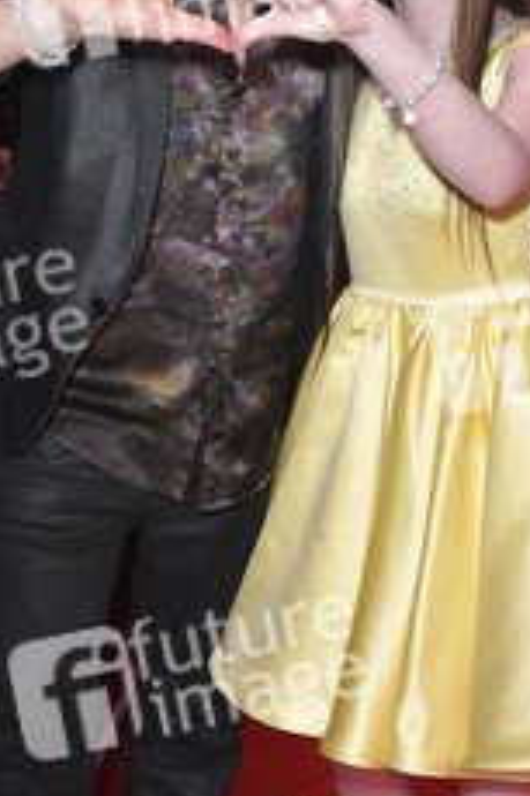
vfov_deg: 32.0
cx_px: 288
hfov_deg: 22.2
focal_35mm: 61
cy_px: 159
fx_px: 1349
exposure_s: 1/200
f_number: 7.1
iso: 2500
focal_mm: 35
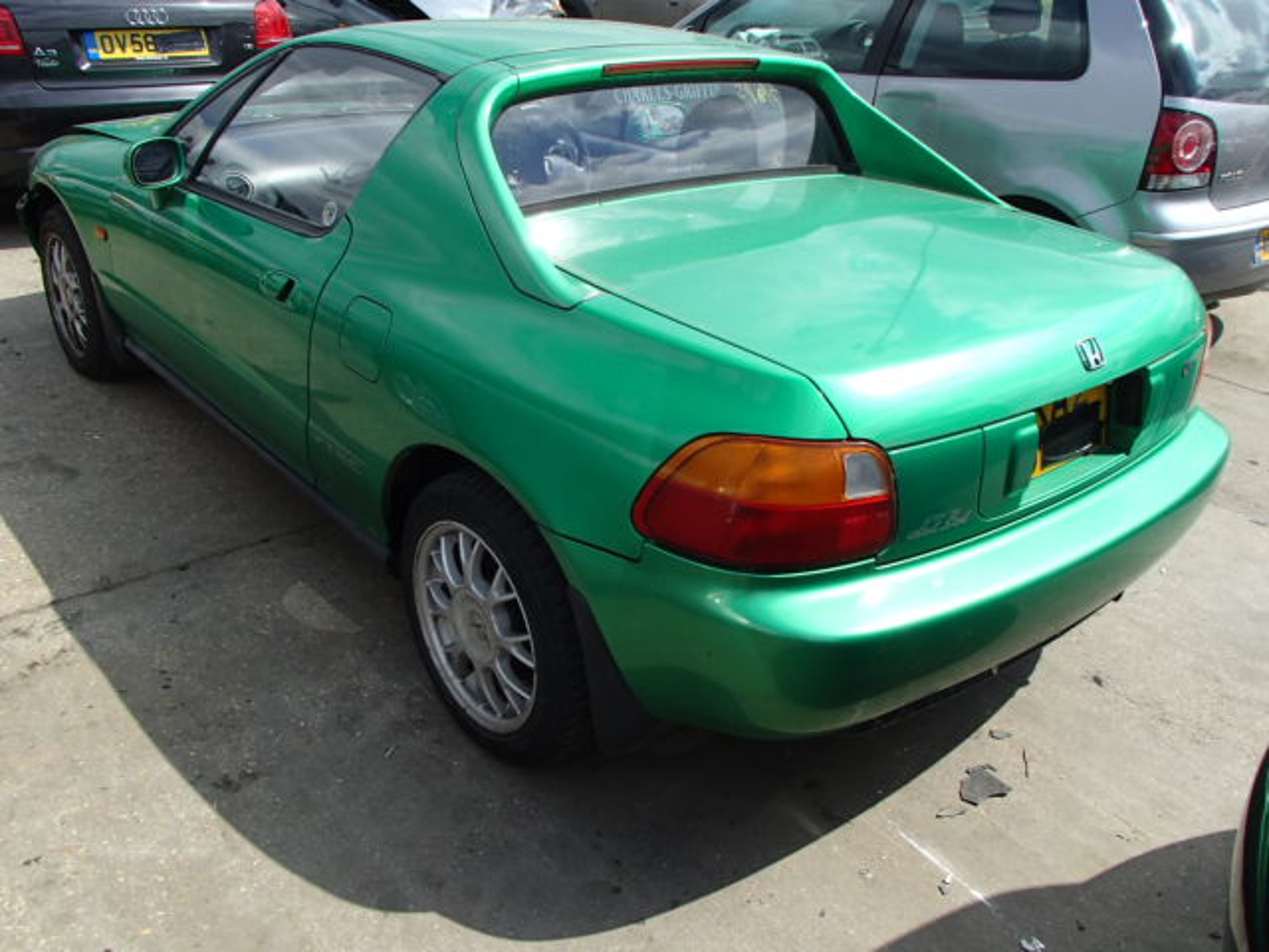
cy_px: 476
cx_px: 634
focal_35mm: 30
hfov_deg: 60.0
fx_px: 1100
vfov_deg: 46.8
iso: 100
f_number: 4.1
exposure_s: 1/640
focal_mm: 5.4
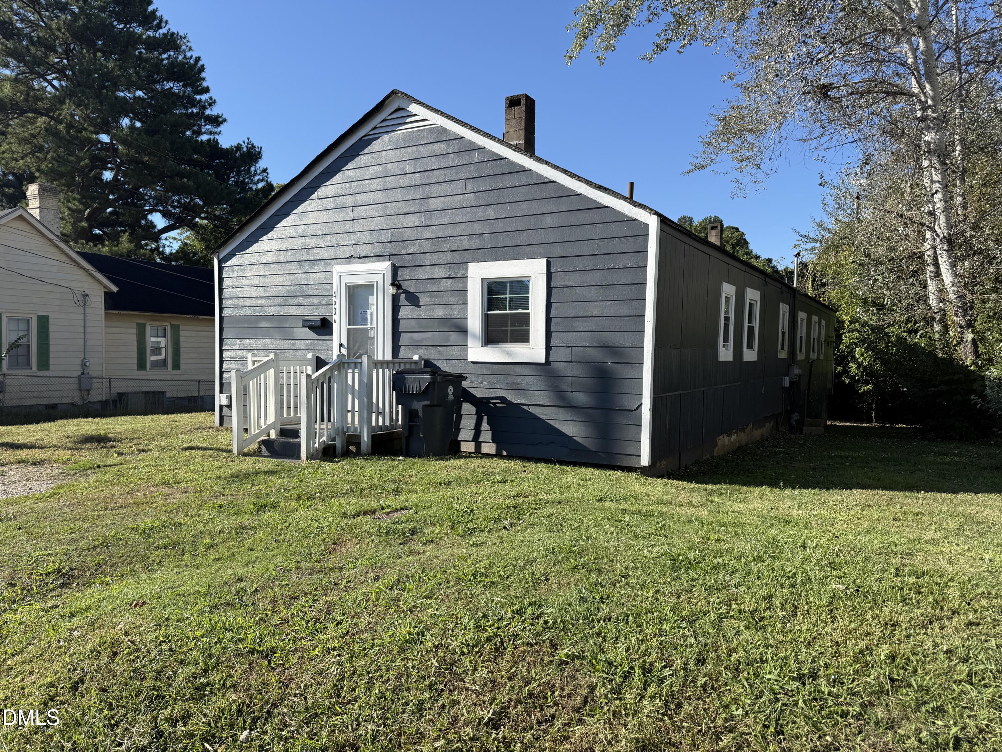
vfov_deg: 56.8
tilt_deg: -1.2
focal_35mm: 24
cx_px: 501
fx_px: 695
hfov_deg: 71.6
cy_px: 376
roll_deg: -0.5
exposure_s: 1/2801
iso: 80
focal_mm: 6.76
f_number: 1.78
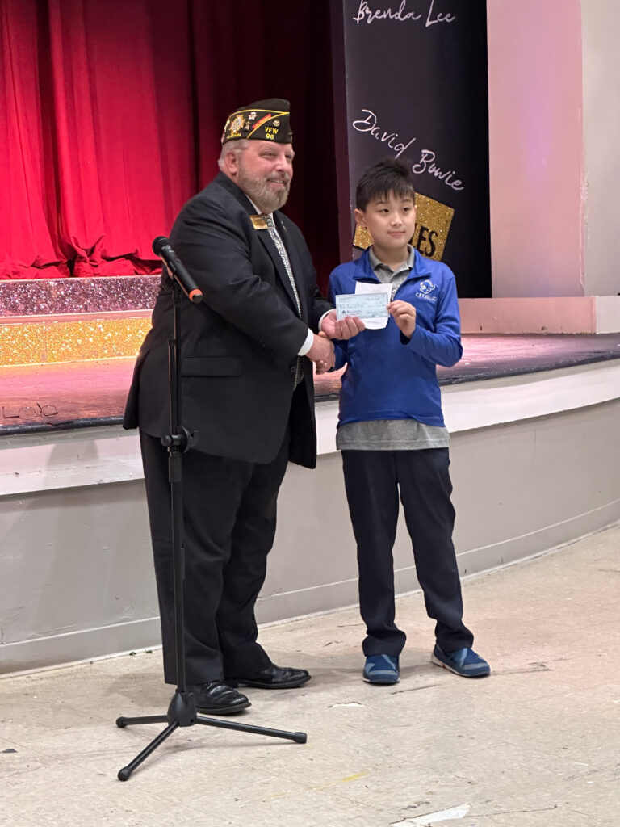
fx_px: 1839
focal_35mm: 77
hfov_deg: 19.1
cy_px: 414
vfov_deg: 25.3
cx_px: 310
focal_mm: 9
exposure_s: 1/40
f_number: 2.8
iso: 800
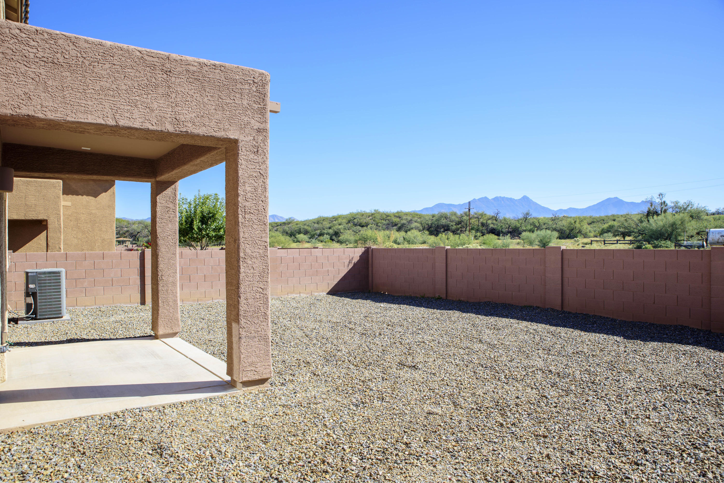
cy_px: 242
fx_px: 483
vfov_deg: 53.2
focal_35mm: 24
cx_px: 362
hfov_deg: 73.7
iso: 100
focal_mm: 24
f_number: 7.1
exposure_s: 1/250
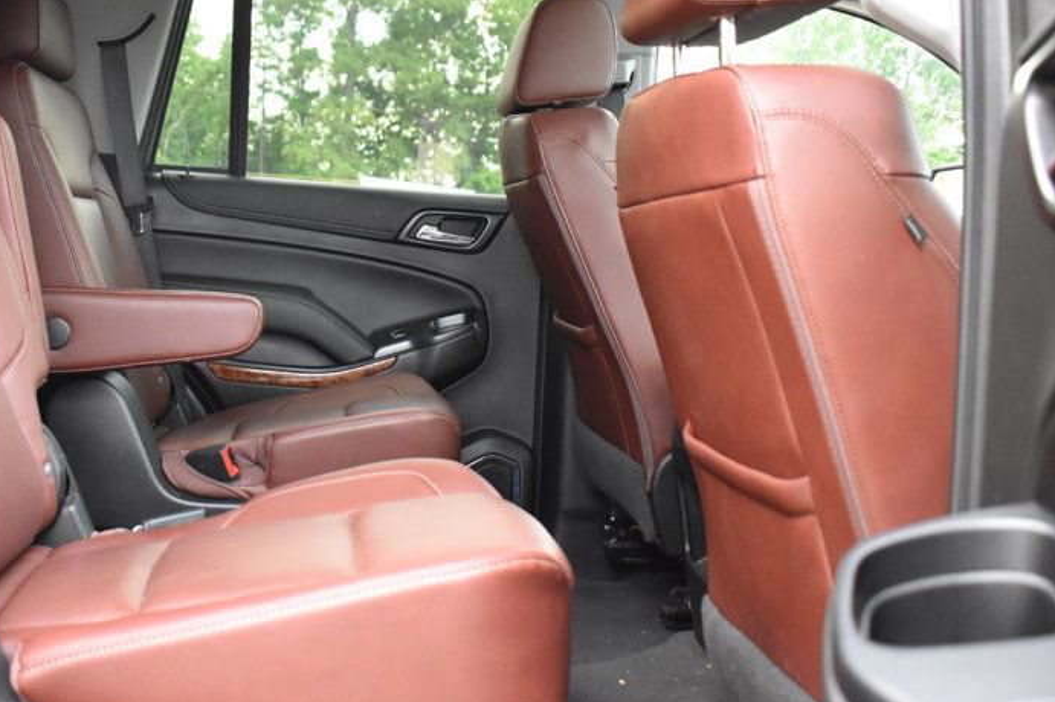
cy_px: 262
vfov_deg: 33.2
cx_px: 348
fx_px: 1172
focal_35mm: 40
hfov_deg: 47.7
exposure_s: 1/50
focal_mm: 18
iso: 3200
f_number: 3.5
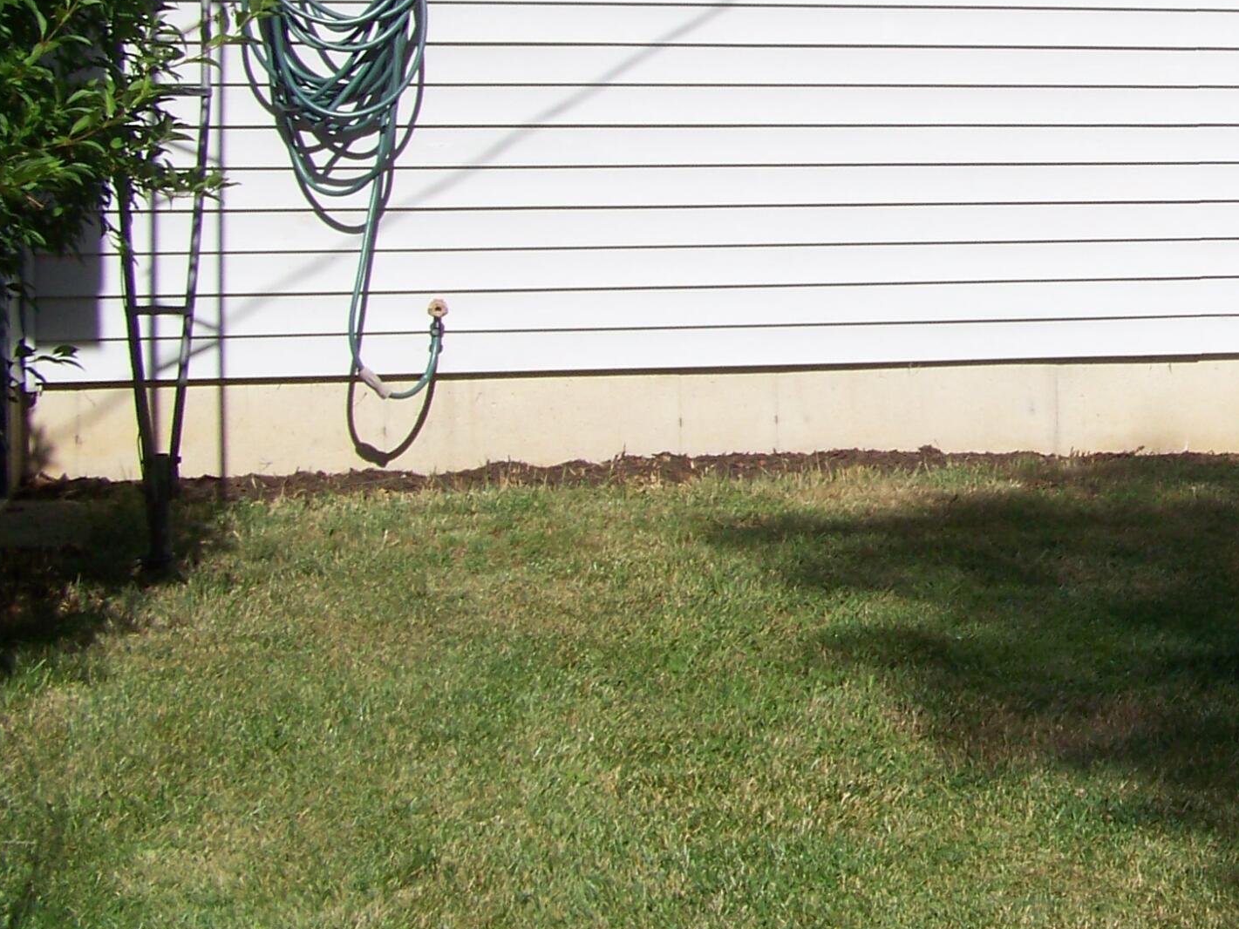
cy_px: 200
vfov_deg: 19.2
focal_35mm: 76
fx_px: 2720
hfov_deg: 24.5
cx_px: 1232
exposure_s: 1/640
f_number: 4
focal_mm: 5.85
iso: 64
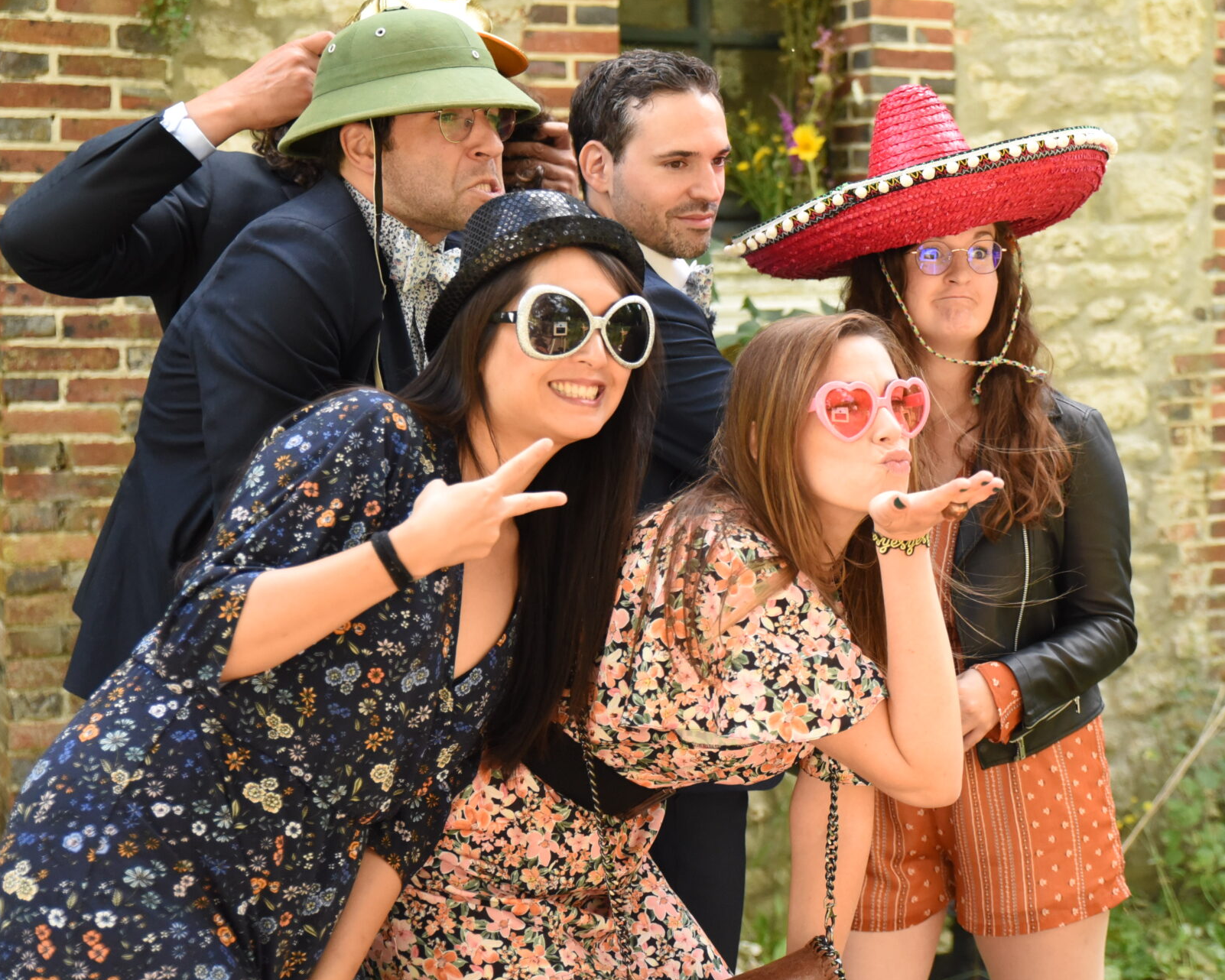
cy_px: 363
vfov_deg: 22.1
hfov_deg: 27.2
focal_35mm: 69
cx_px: 911
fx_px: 2502
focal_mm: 46
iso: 2500
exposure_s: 1/4000
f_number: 2.8
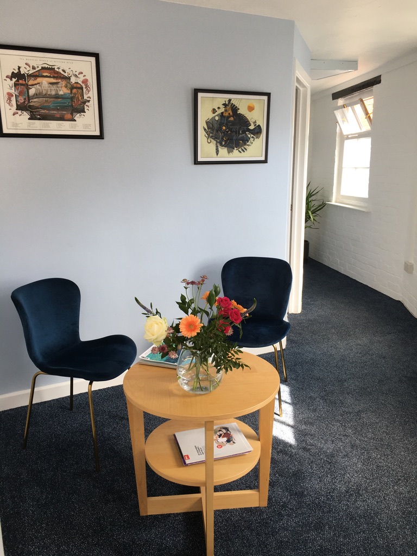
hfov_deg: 48.2
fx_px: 466
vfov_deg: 61.7
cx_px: 208
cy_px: 278
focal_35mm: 29
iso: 25
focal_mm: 4.15
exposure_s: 1/100
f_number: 2.2
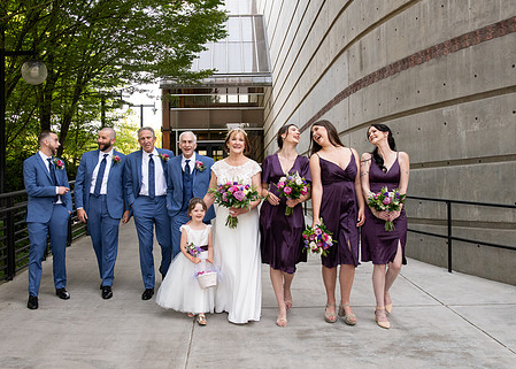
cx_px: 213
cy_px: 198
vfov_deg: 37.5
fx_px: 542
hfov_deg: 50.6
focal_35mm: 37
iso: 1600
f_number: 5.6
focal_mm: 27
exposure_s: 1/400
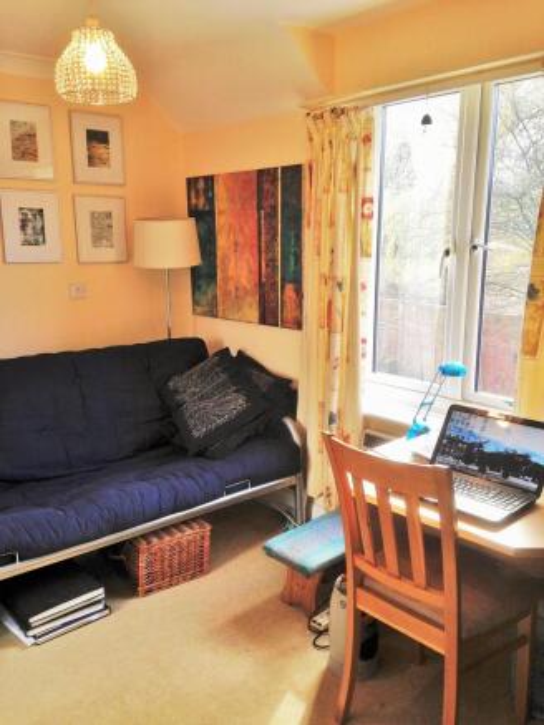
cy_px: 362
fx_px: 691
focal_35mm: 33
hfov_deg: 43.0
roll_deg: -0.4
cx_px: 272
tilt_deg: -12.3
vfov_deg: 55.3
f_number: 2.4
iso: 50
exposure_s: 1/60
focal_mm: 4.12
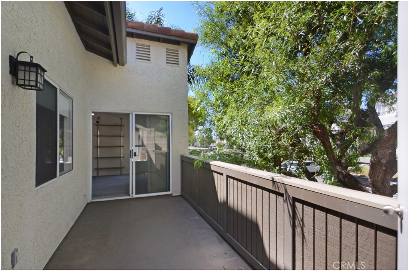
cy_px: 136
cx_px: 204
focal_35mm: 16
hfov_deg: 95.1
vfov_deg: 71.9
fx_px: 187
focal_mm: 11
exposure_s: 1/60
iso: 100
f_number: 2.8
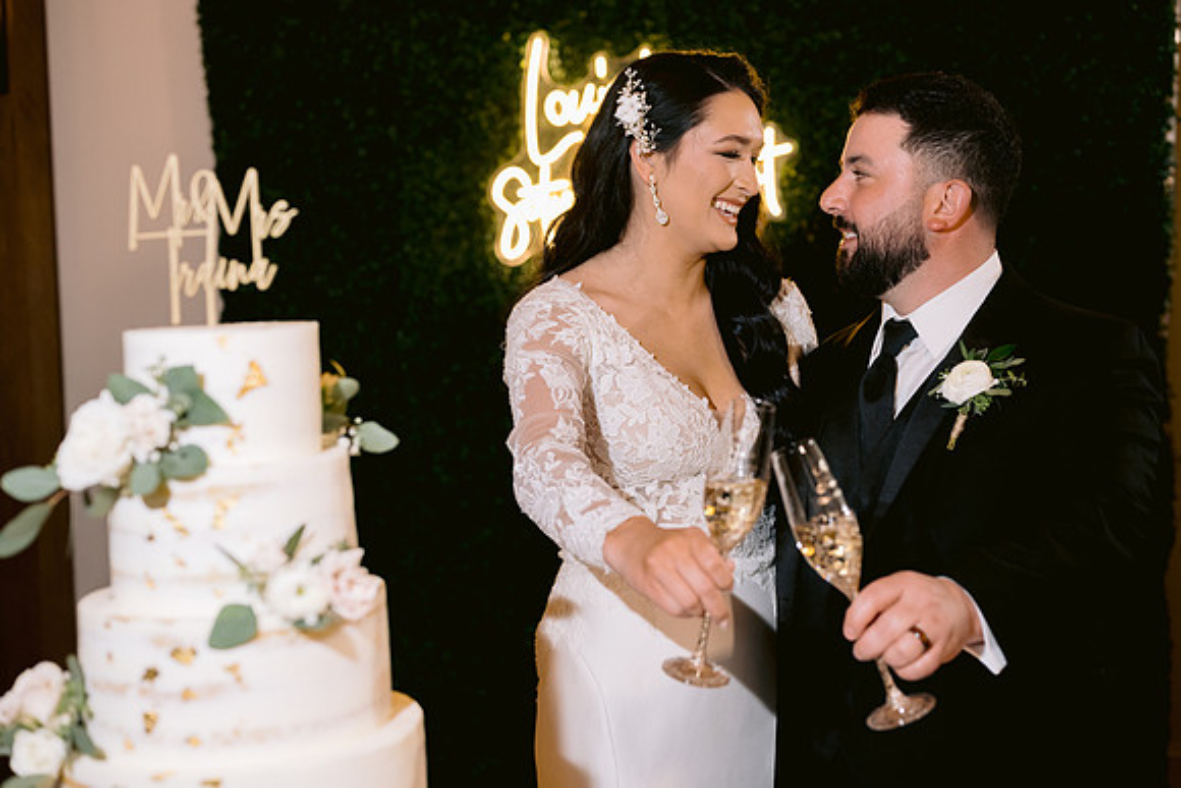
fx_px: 1641
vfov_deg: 27.0
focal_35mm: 50
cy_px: 394
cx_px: 590
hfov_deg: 39.6
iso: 1250
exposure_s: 1/125
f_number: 2.8
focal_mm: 50
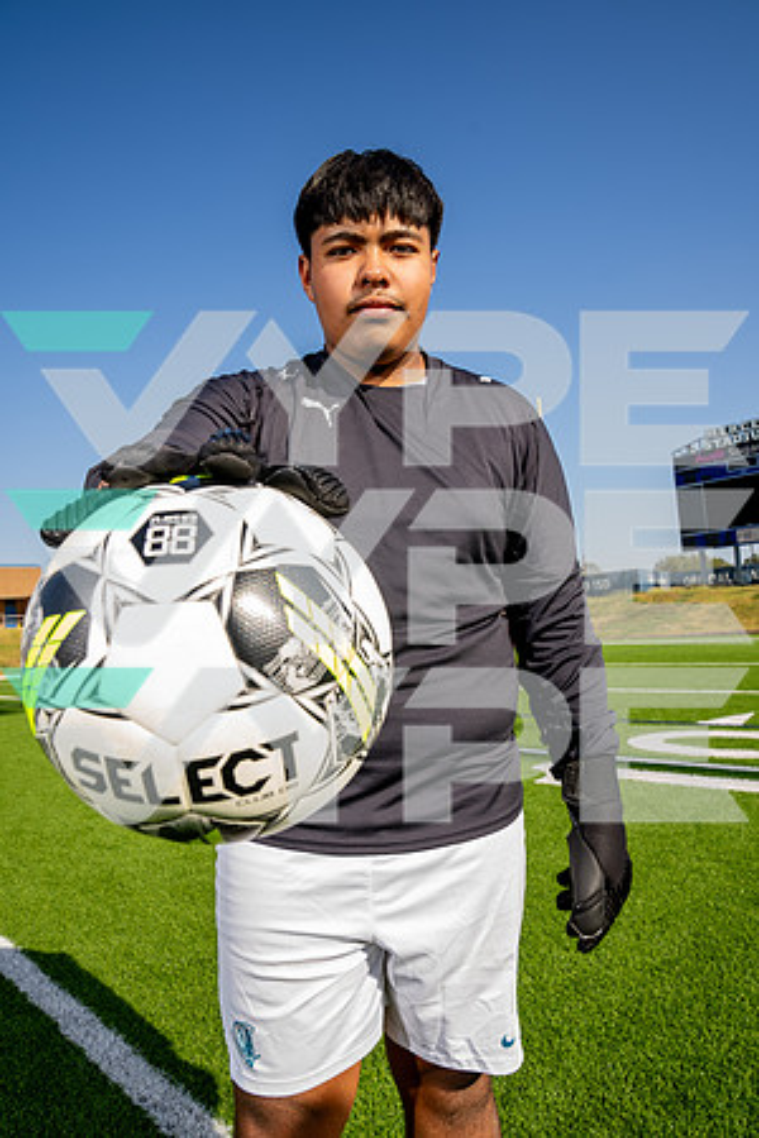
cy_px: 569
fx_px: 759
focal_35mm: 24
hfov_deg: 53.1
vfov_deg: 73.7
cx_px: 380
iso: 50
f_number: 7.1
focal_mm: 24
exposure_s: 1/125
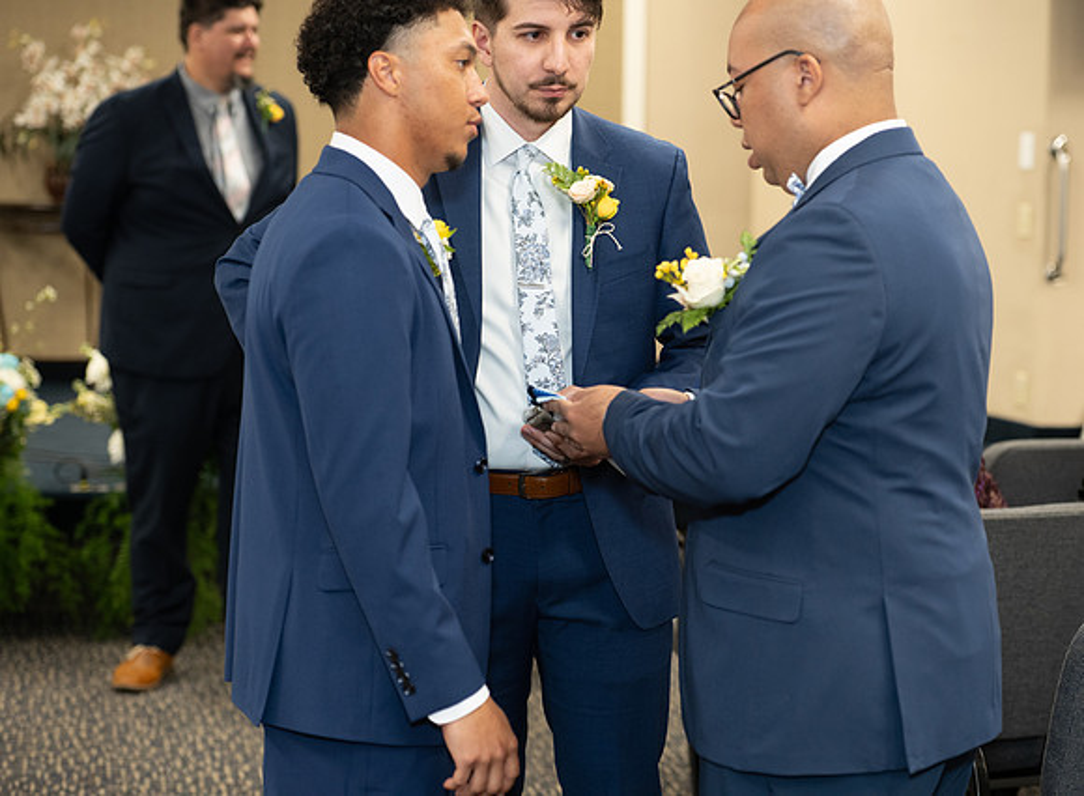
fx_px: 2652
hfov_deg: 23.1
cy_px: 398
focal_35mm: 85
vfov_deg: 17.1
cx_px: 597
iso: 2000
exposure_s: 1/160
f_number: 4
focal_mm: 80
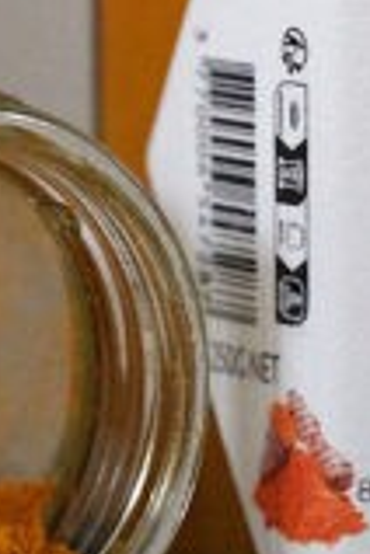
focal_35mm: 425
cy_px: -31
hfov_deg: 3.2
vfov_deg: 4.8
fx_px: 6552
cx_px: 356
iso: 6400
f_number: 5.6
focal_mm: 100
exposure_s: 1/100
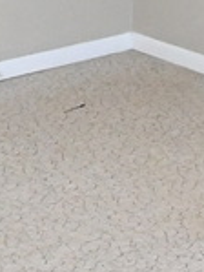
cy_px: -241
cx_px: 122
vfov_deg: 11.5
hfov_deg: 9.5
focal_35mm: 157
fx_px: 1232
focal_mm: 10
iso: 4000
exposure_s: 1/160
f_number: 6.3
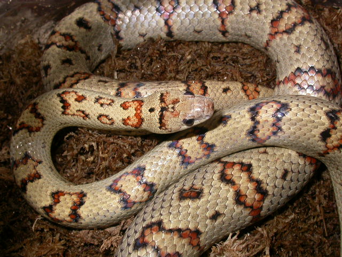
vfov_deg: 30.9
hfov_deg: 40.4
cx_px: 171
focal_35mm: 47
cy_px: 128
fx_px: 464
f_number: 5.7
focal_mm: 9.8
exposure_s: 1/250
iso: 100
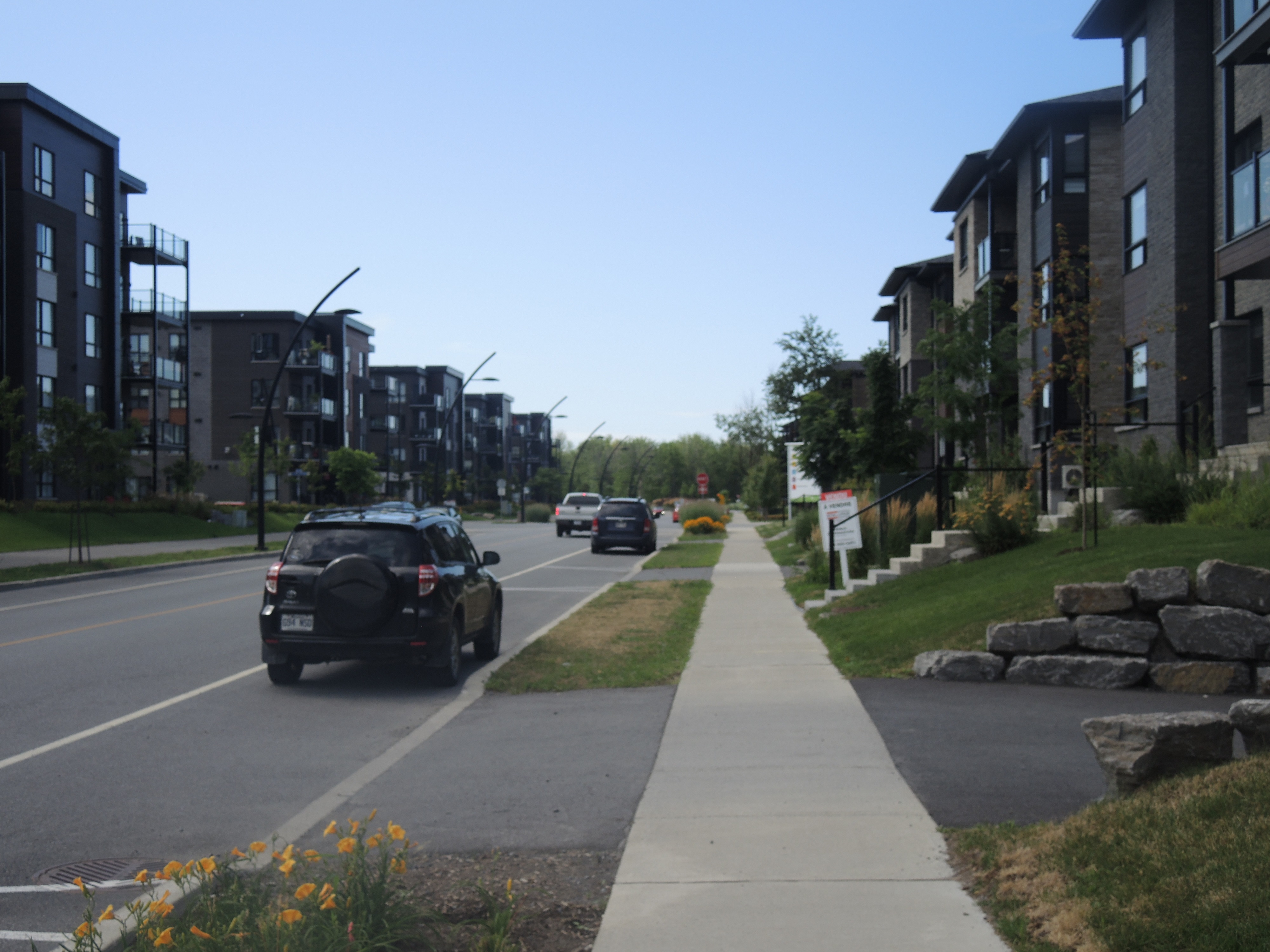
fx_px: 1688
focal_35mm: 46
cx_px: 635
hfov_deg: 41.2
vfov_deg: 31.5
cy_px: 476
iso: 80
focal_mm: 9.9
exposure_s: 1/1250
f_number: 2.5
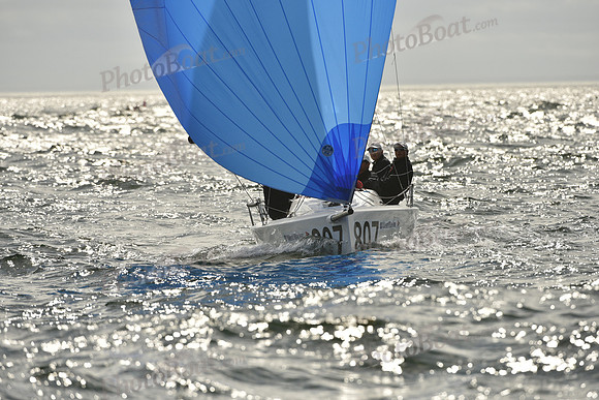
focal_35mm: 400
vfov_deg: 3.4
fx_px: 6657
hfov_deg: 5.2
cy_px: 200
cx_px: 300
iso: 320
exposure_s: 1/2500
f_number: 7.1
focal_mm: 400
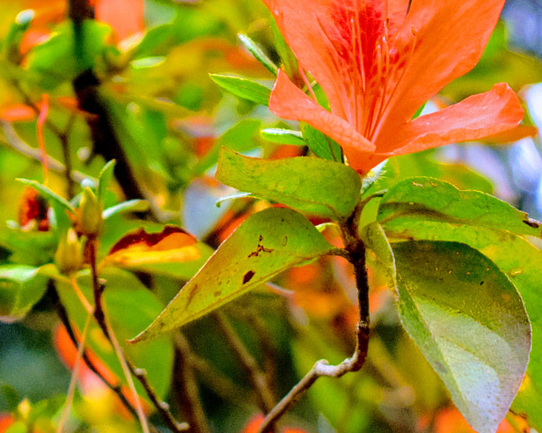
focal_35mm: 201
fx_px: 3226
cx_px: 376
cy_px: 65
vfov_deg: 7.7
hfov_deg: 9.6
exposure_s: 1/60
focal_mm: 55
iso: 1800
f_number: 5.6
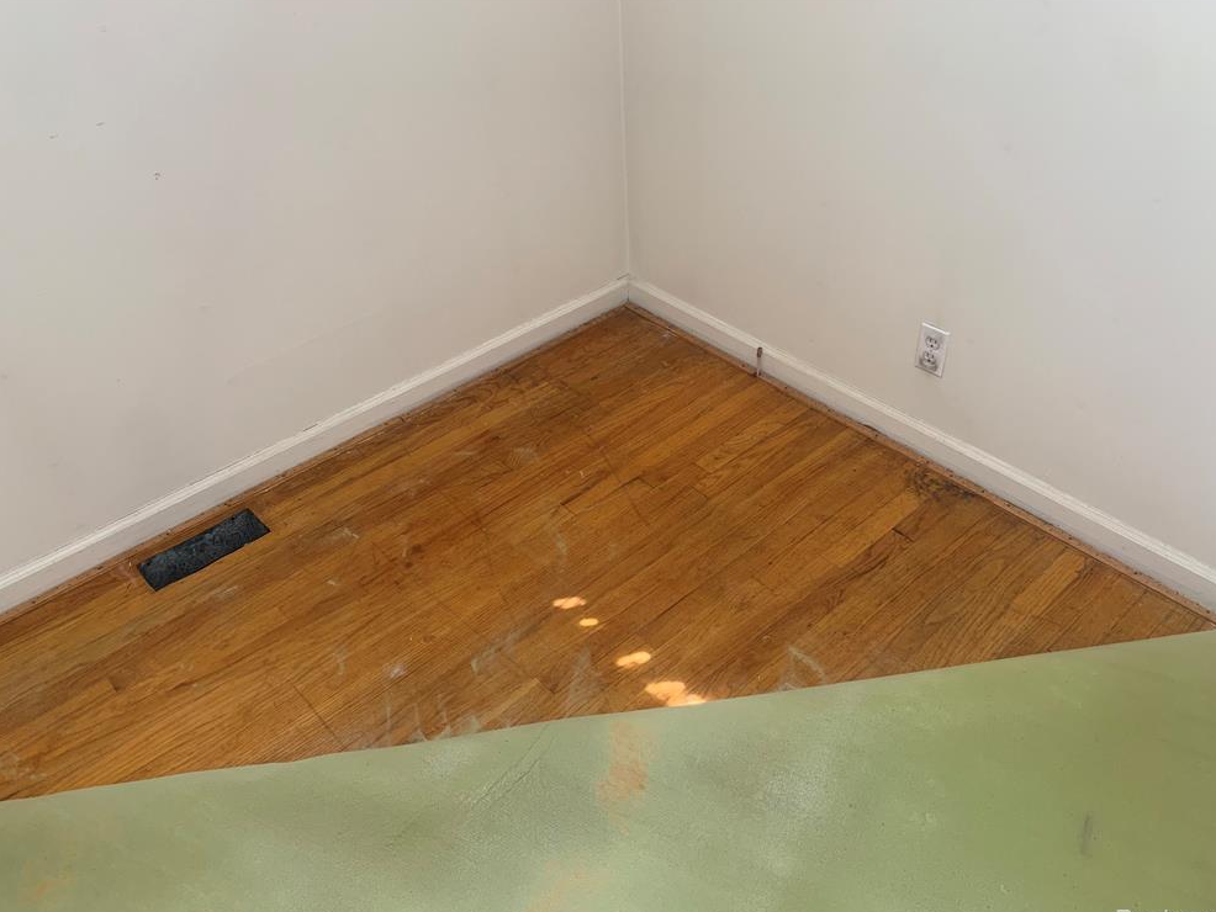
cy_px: 466
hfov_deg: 65.3
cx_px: 609
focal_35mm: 27
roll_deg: +2.8
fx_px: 949
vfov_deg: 51.4
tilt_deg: -41.5
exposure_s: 1/60
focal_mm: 4.25
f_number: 1.8
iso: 80
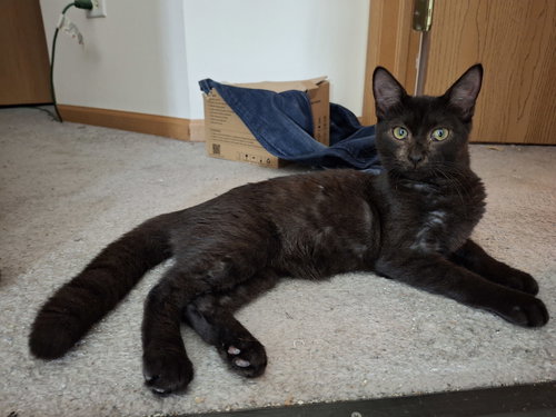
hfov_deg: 69.4
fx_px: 402
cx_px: 278
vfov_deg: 54.9
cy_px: 208
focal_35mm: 25
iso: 500
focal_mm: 4.69
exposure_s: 1/20
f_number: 1.8
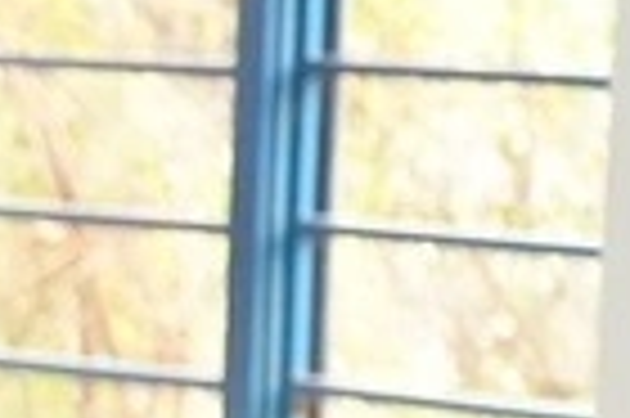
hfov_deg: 4.9
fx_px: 7073
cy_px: 1434
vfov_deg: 3.3
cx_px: -1256
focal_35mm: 405
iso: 2000
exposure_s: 1/160
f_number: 4
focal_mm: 37
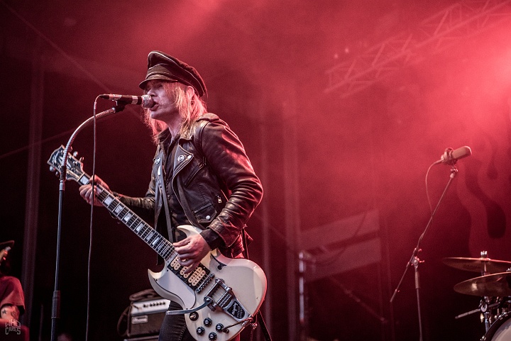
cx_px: 256
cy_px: 170
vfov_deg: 19.5
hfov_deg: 28.8
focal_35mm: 70
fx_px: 994
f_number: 2.8
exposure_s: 1/125
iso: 1000
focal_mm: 70
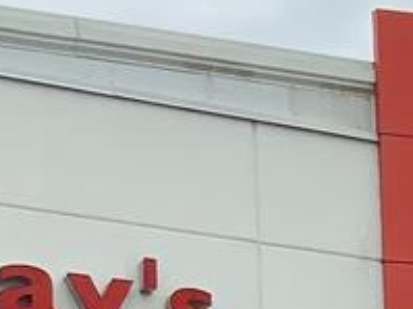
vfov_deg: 7.4
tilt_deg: +5.0
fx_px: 2230
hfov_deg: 9.9
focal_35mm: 187
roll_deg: +3.0
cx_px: 799
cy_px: 738
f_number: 1.8
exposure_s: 1/2801
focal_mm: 3
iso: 20
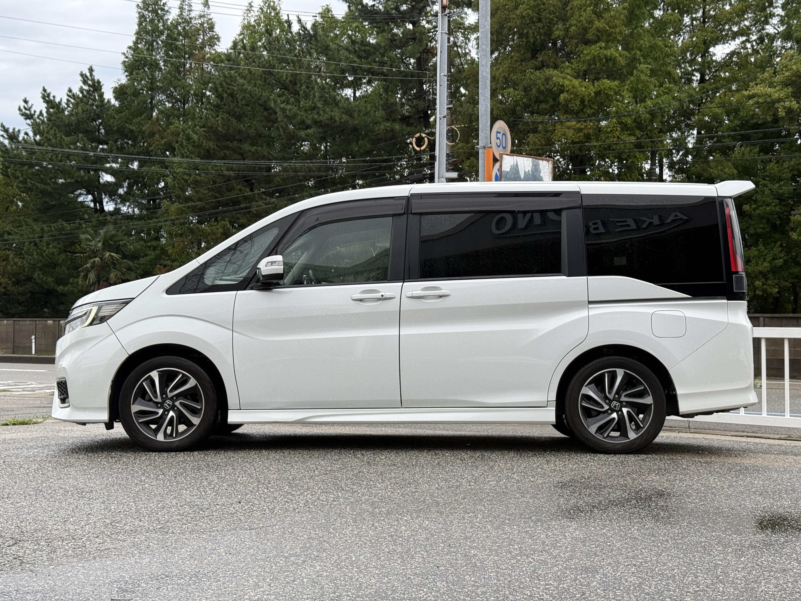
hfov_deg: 39.7
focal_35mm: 48
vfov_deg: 30.3
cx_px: 400
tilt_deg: +2.7
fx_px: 1111
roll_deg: -0.3
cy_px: 300
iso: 64
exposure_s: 1/762
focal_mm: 6.76
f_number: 1.78
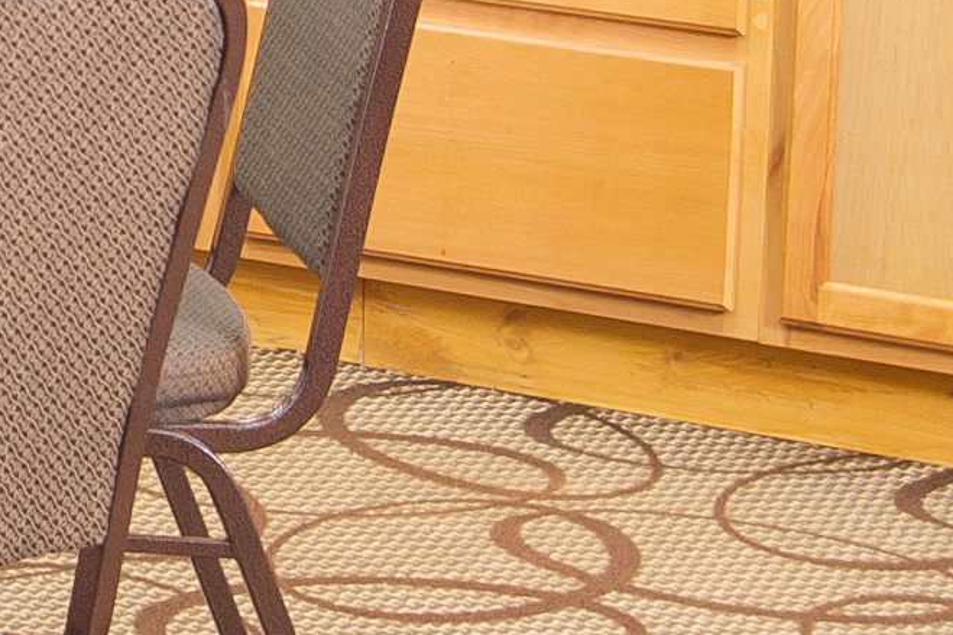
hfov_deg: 8.8
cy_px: -738
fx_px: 5981
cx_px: -677
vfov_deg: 5.9
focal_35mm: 226
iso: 200
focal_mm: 35
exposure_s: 1/8
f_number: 4.5
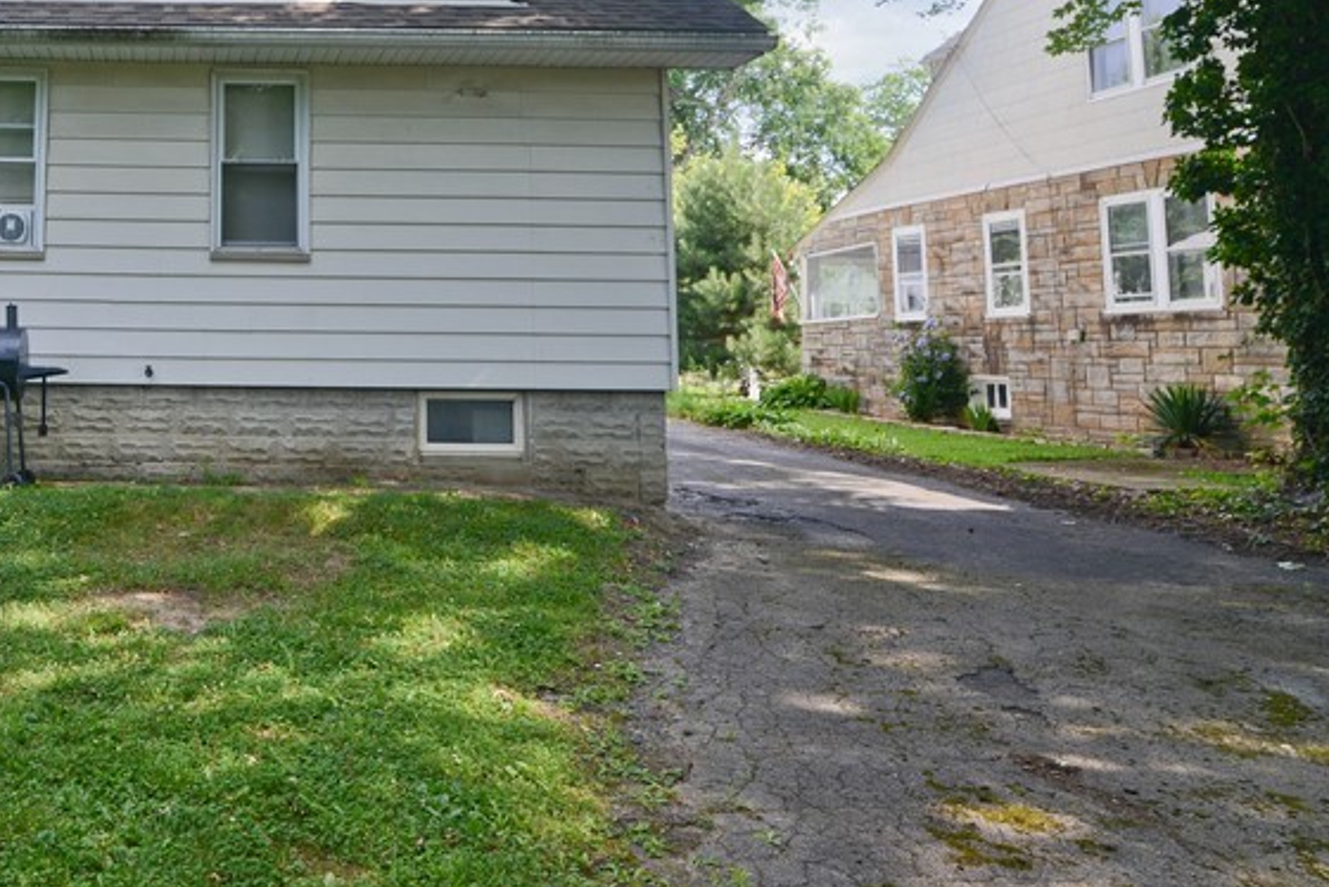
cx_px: 115
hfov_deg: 52.4
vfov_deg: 41.2
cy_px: 225
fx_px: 1145
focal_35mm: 31
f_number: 7.1
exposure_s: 1/200
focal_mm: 16
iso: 250
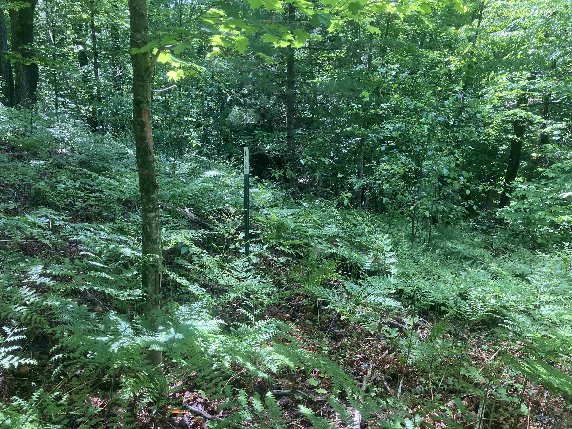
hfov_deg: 63.4
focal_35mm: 28
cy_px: 214
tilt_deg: -16.2
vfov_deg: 49.7
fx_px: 463
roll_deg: -0.1
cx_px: 286
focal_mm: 3.99
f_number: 1.8
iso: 32
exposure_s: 1/121
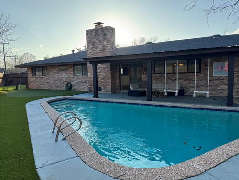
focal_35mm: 24
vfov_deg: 56.8
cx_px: 120
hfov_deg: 71.6
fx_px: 166
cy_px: 90
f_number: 1.78
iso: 80
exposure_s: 1/1285
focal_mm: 6.86
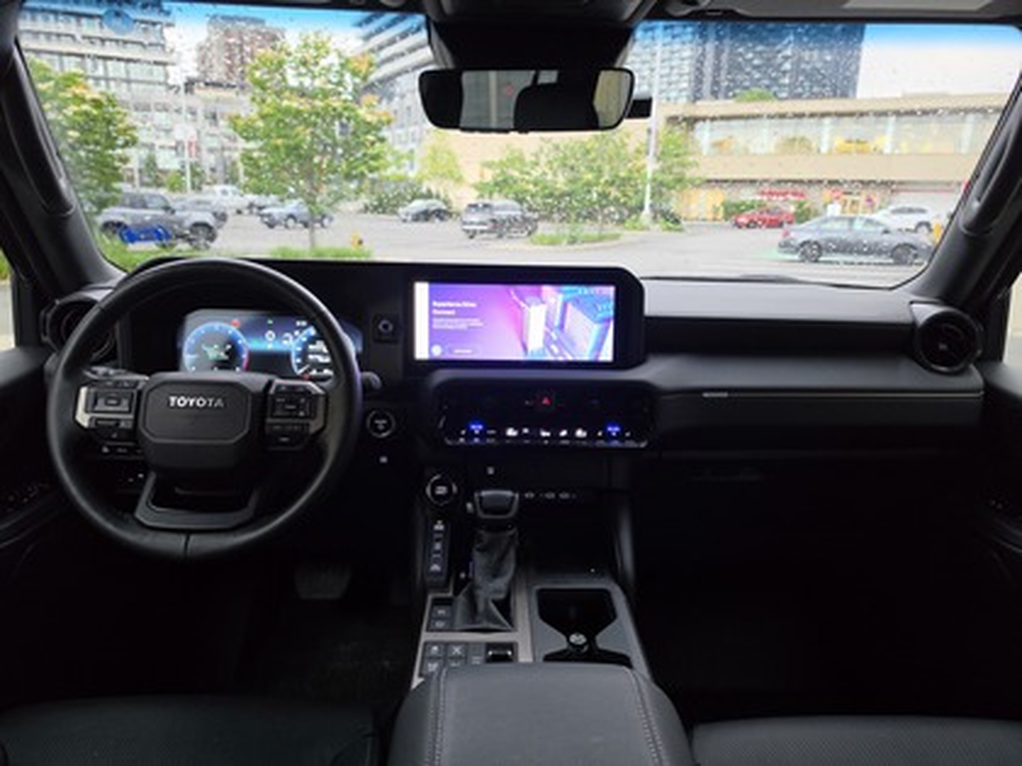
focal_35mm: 23
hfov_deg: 73.9
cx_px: 511
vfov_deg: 58.9
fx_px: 679
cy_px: 383
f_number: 1.4
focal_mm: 6.5
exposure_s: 1/120
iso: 250
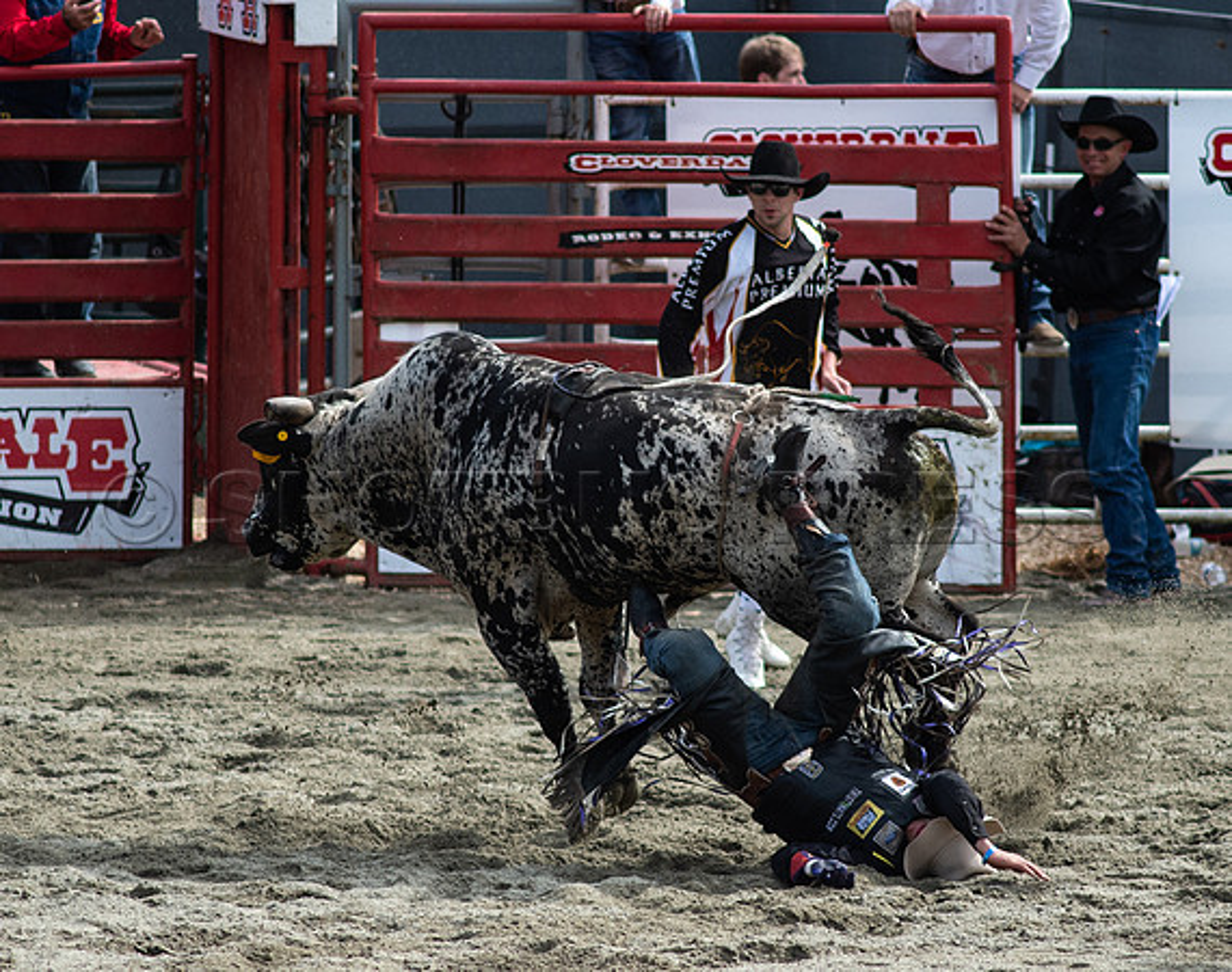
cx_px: 671
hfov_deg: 3.4
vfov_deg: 2.7
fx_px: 20821
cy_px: 604
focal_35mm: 574
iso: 1250
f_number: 4
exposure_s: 1/8000
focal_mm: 300
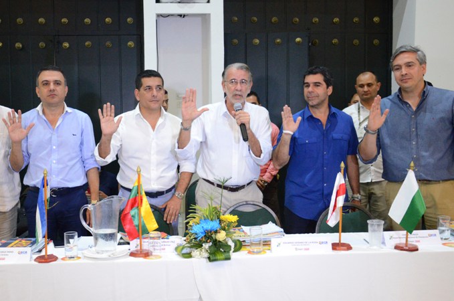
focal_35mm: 36
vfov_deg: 36.7
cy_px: 150
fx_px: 453
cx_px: 227
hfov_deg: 53.2
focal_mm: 24
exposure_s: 1/60
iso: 4500
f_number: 3.8
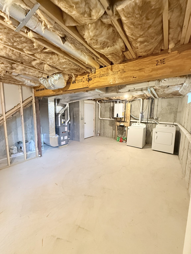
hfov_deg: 85.7
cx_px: 96
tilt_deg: -7.1
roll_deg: -1.1
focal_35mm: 14
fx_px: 103
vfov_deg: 102.1
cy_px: 127
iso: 640
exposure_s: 1/60
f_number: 2.2
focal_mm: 2.22
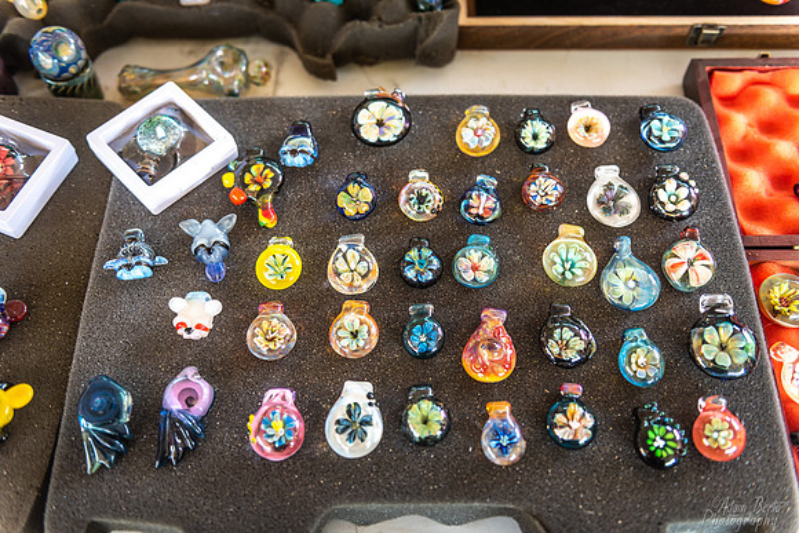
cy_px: 266
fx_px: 777
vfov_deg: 37.9
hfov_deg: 54.4
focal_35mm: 35
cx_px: 400
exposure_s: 1/125
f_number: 2.8
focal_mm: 35
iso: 320
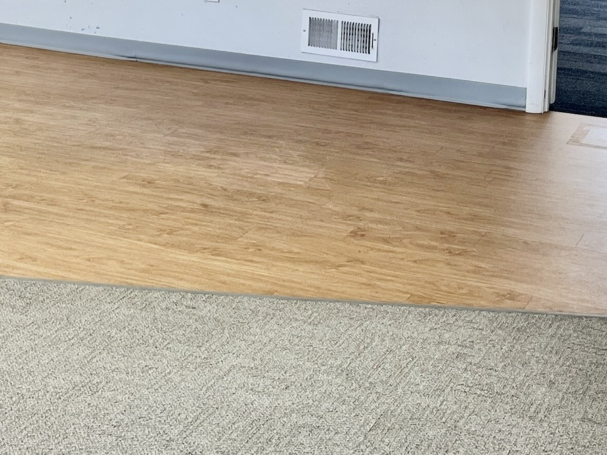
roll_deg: -1.6
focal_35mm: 89
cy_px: -143
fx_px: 1561
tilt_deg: -3.7
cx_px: 33
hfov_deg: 21.4
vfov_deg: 15.7
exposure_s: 1/141
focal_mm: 5.1
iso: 64
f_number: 1.6
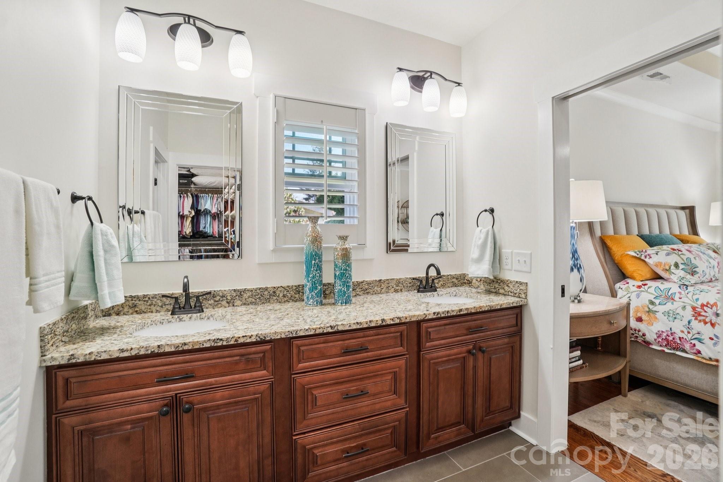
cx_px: 362
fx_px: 301
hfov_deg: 100.4
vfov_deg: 77.3
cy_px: 241
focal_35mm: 15
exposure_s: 1/30
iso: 400
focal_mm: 10
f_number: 8
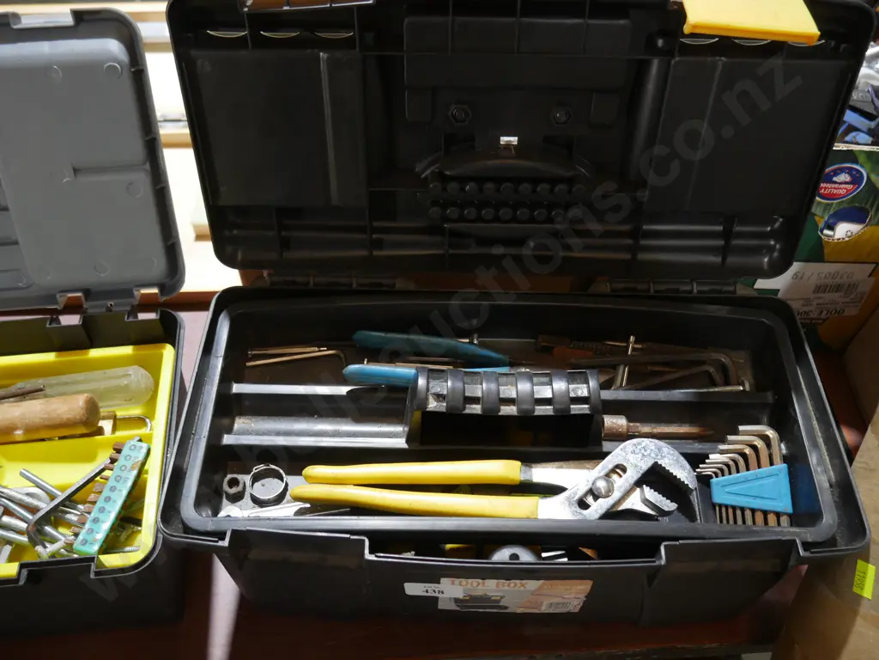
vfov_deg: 44.2
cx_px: 440
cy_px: 330
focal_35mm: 32
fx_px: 813
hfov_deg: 56.8
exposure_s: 1/60
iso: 640
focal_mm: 16
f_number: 3.6
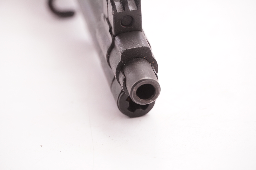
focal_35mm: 164
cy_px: 85
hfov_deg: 12.6
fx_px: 1162
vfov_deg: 8.4
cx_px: 128
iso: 800
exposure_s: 1/125
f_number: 5.6
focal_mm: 109
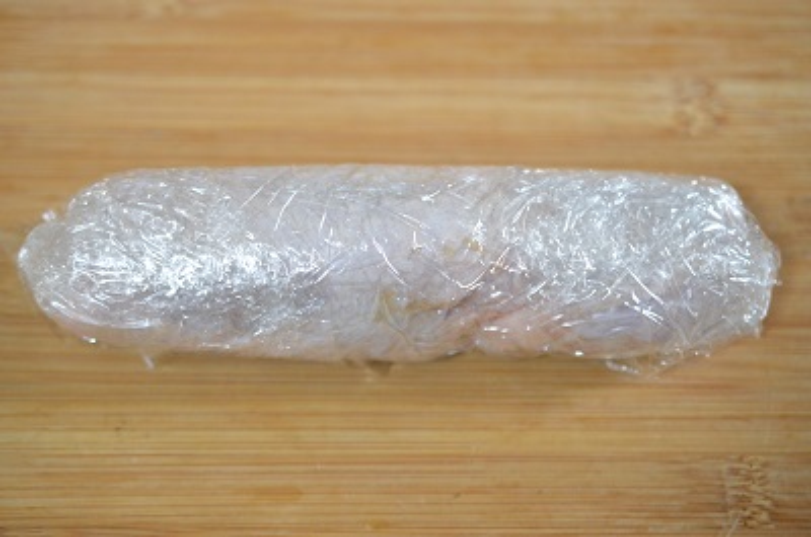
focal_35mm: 60
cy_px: 268
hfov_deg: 33.5
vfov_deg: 22.5
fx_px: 1349
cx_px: 406
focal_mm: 40
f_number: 3
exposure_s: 1/60
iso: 1600
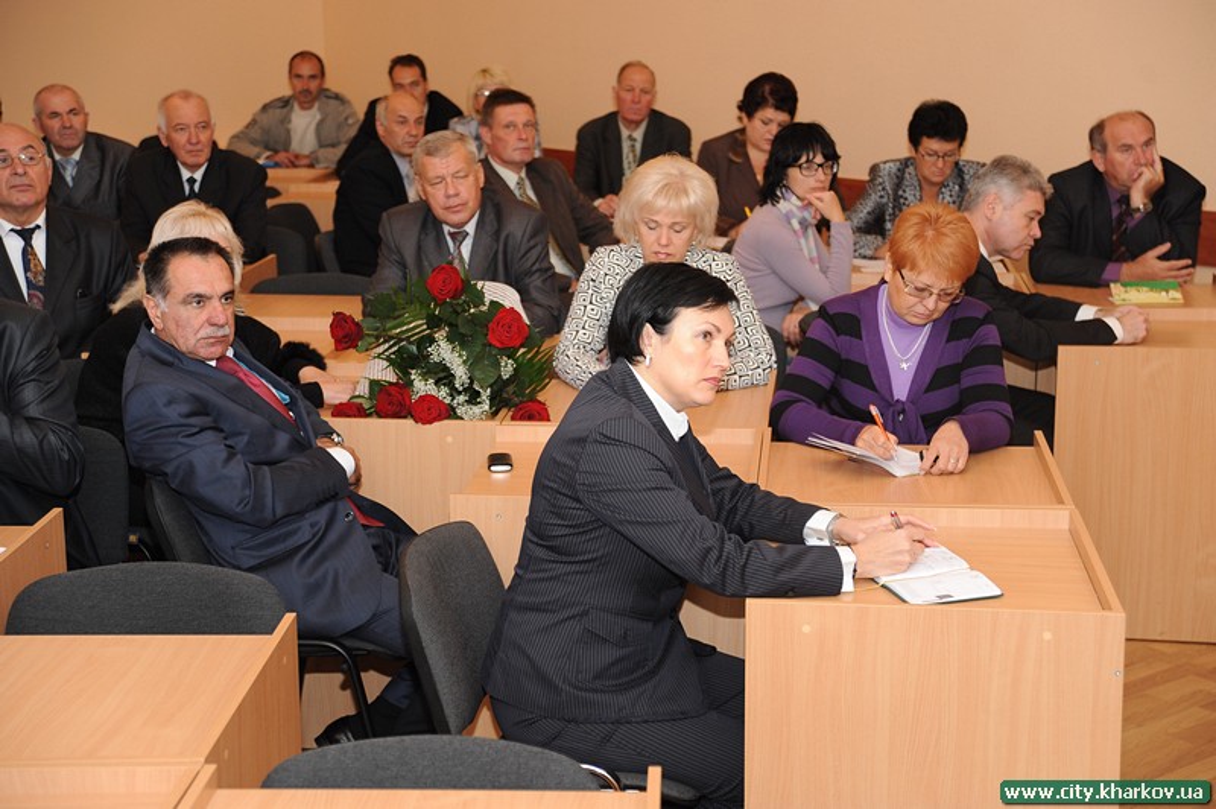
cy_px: 404
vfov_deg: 22.6
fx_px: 2025
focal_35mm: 60
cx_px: 608
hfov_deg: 33.4
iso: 640
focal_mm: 60
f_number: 3.8
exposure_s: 1/160
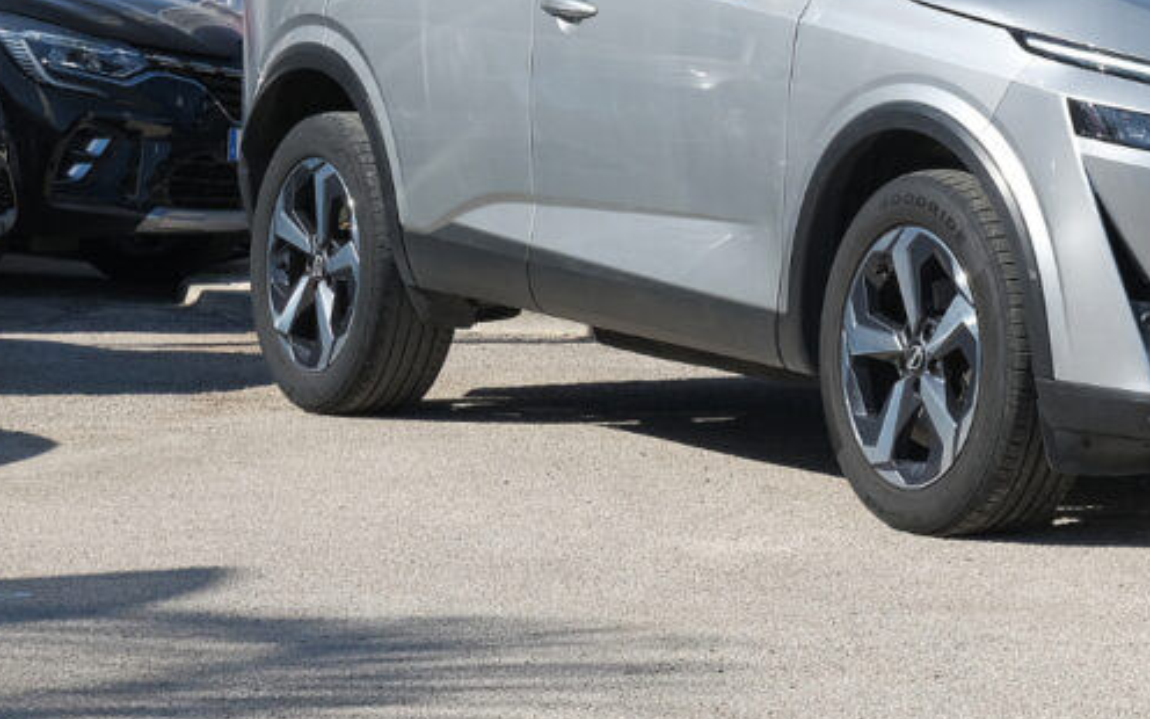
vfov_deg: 9.1
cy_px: 115
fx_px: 4482
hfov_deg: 14.5
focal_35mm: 143
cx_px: 1043
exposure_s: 1/200
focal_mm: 45
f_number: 9
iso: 160
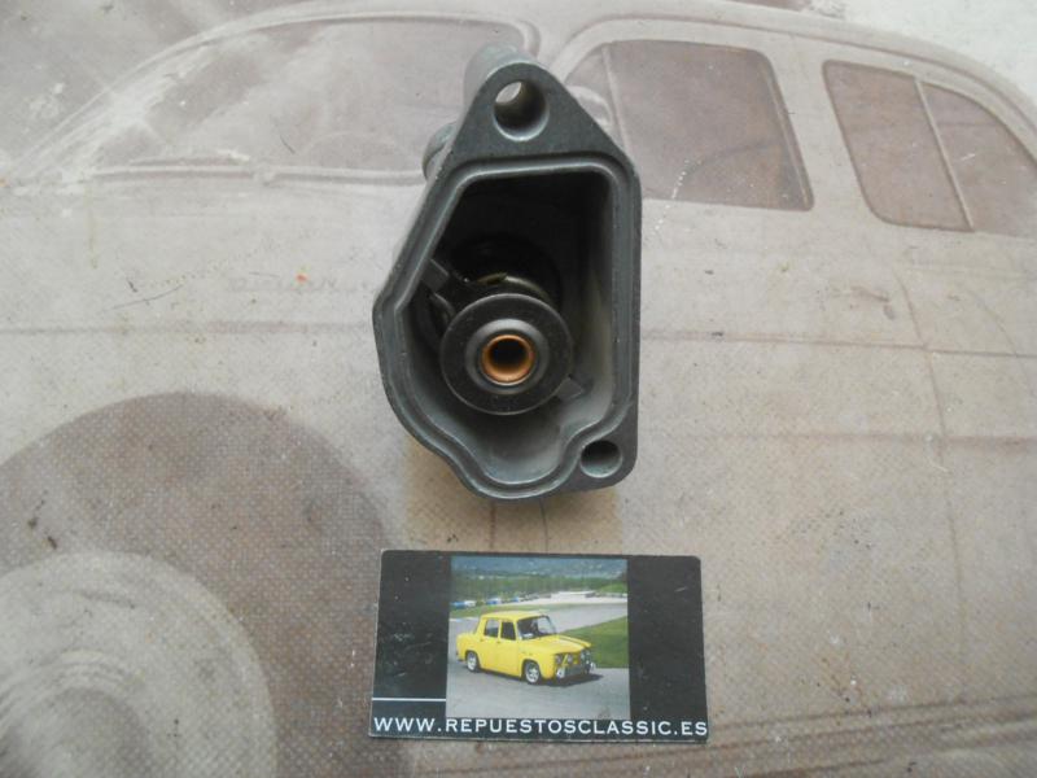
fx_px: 779
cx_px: 518
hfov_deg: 67.3
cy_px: 389
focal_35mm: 26
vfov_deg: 53.1
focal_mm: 4.6
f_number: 3.5
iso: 320
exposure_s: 1/30
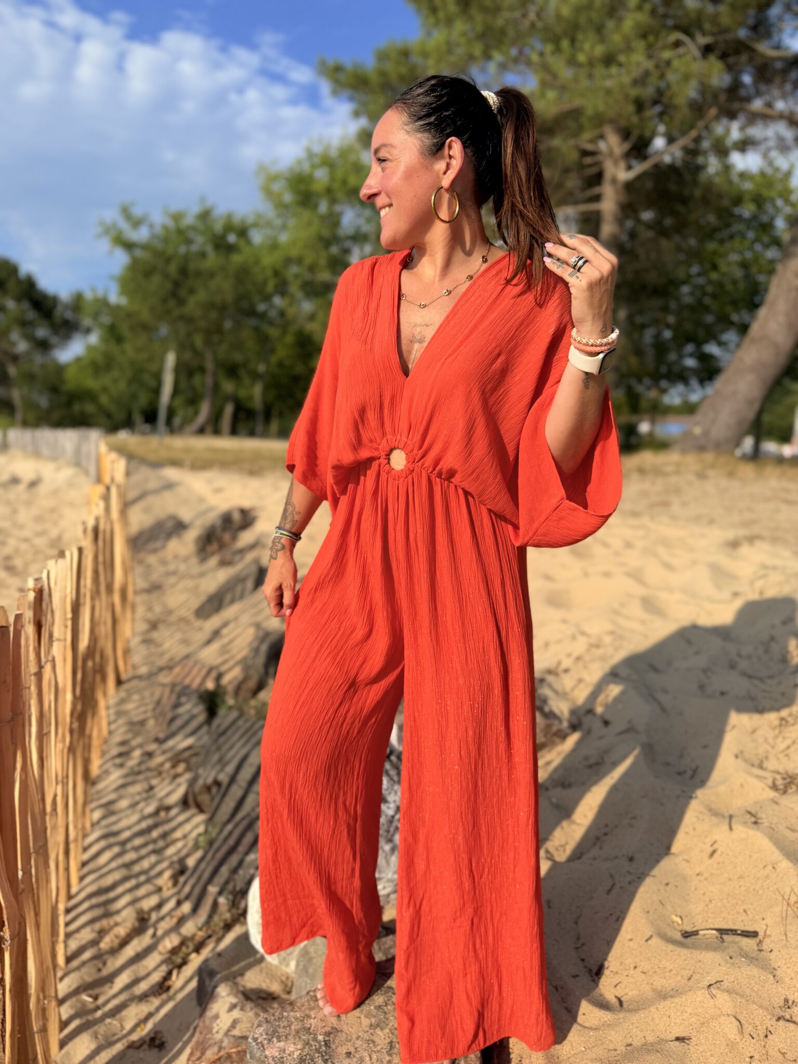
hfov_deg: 56.8
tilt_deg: -6.8
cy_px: 532
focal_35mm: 24
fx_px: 738
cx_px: 399
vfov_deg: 71.6
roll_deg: -1.2
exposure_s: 1/5319
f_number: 1.78
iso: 80
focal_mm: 6.76
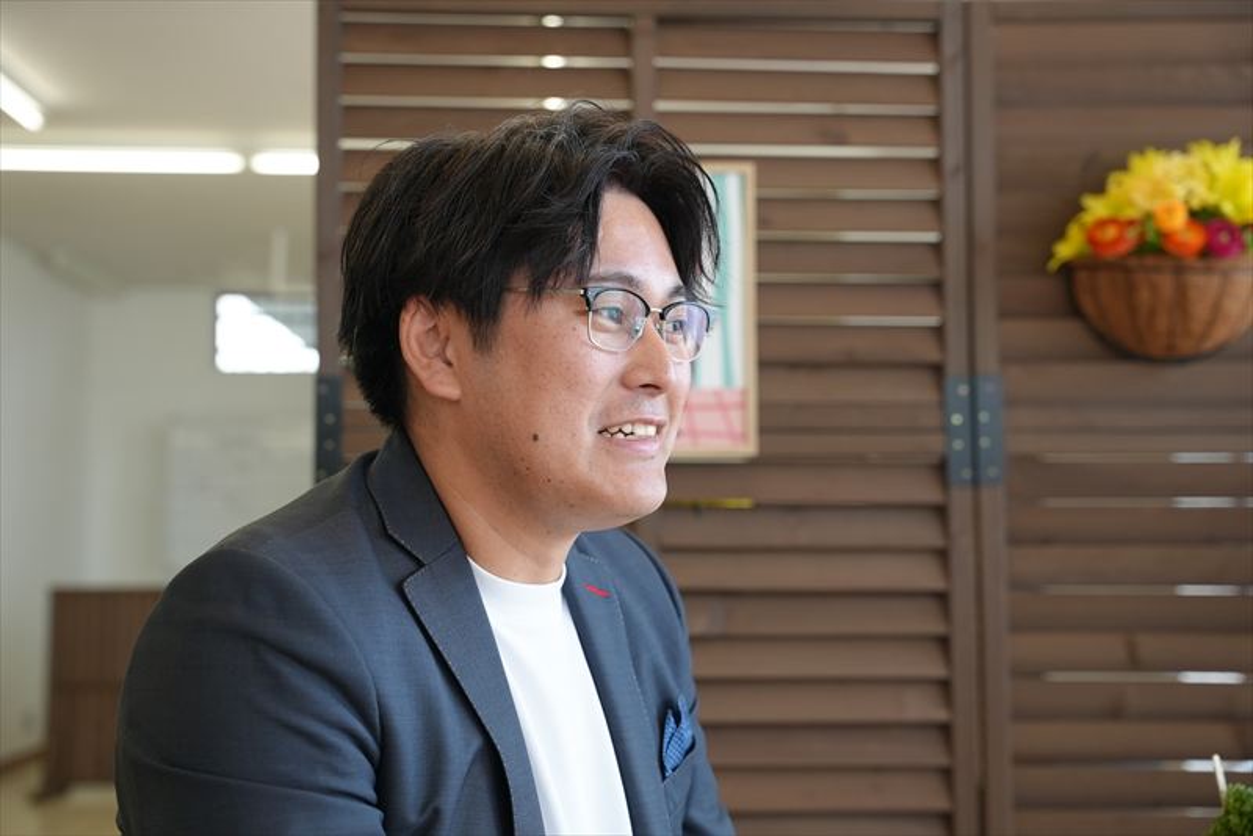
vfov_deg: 26.9
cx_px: 626
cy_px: 418
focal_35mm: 50
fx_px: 1751
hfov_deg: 39.4
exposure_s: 1/160
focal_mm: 50.3
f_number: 4
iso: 1600
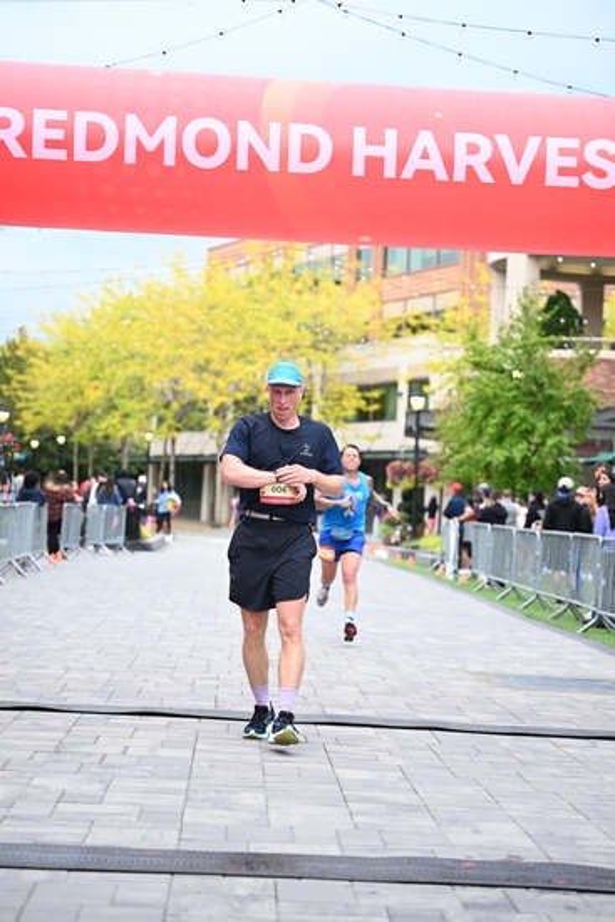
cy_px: 461
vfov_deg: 28.8
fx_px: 1792
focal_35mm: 70
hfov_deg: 19.5
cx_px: 308
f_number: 2.8
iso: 1000
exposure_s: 1/2000
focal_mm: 70
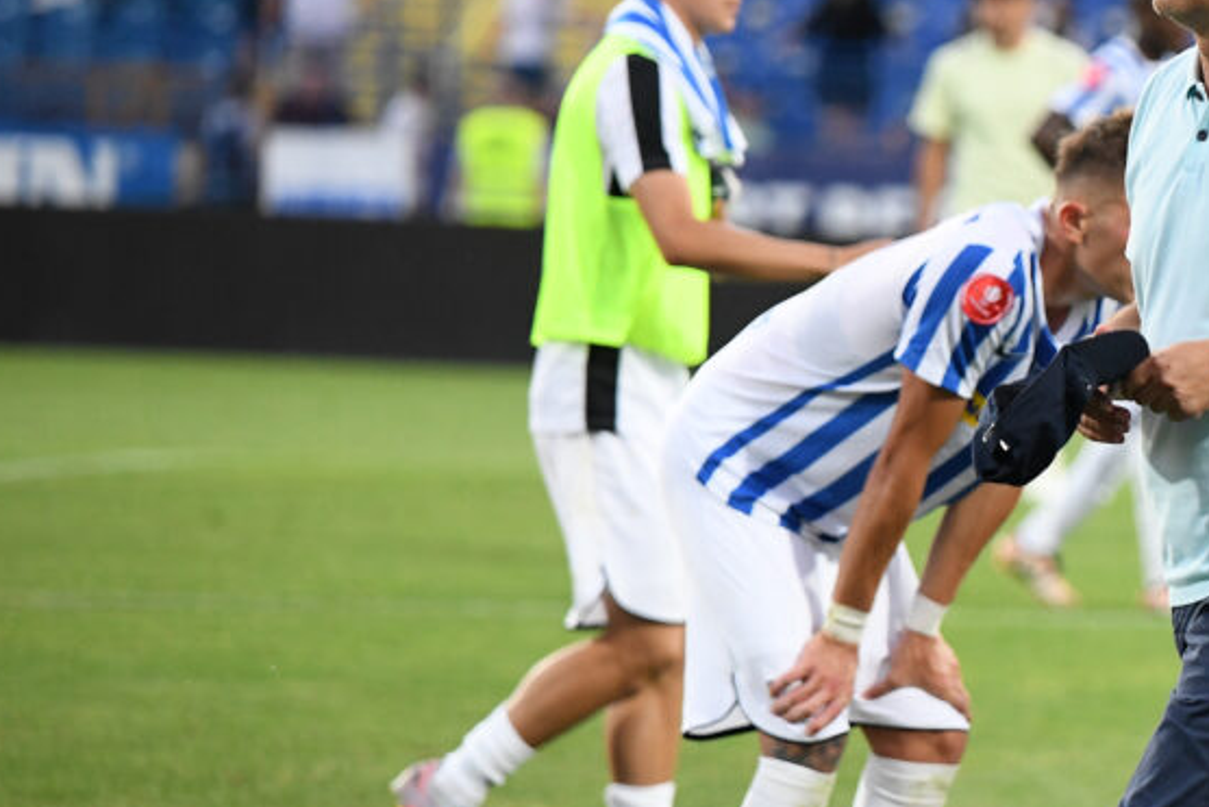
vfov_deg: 3.5
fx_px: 13100
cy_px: 410
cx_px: 1300
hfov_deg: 5.3
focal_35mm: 390
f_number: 2.8
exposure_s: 1/2000
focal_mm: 155
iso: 2500
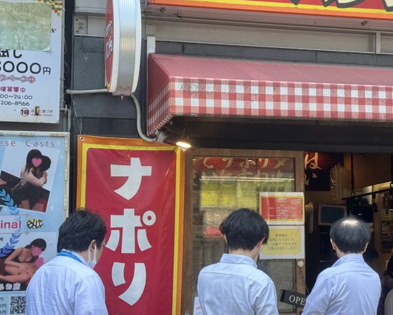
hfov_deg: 23.8
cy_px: 146
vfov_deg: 19.4
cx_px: 302
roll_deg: +0.5
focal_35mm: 79
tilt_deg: +7.2
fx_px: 919
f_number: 1.78
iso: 64
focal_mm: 6.76
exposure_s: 1/854
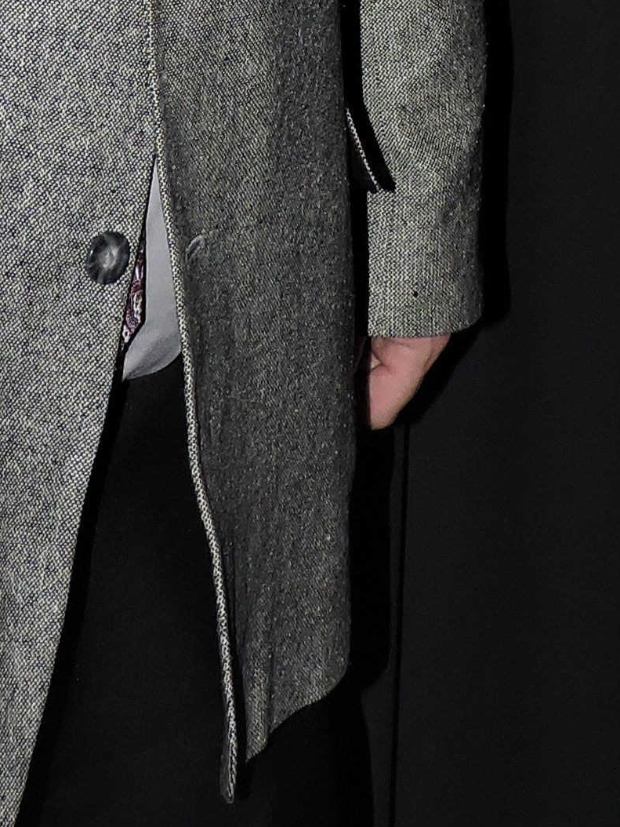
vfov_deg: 11.9
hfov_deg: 9.7
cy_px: -665
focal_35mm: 153
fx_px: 3652
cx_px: 422
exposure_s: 1/30
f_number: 3.3
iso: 200
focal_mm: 6.2
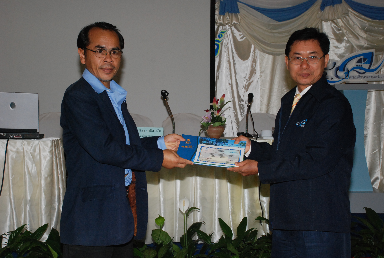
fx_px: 609
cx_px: 192
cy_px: 129
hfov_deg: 35.0
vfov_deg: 23.9
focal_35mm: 57
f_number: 8
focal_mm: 38
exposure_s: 1/200
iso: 1000
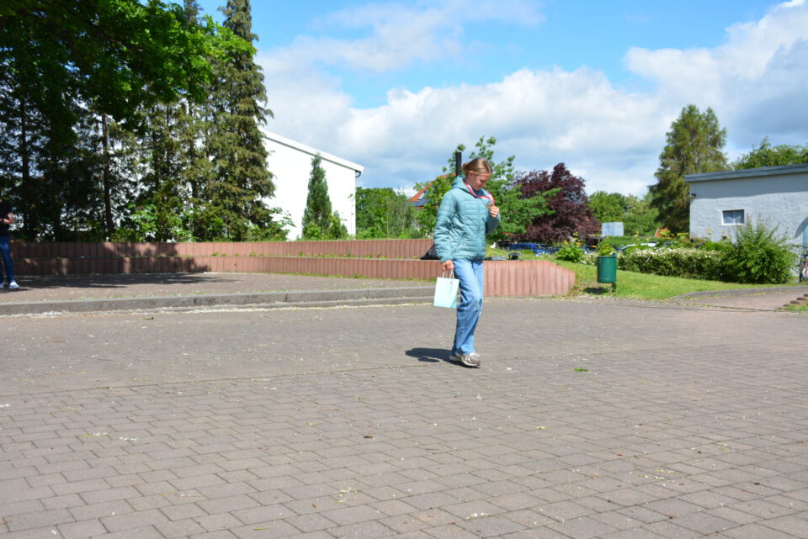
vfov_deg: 36.9
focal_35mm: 36
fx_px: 808
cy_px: 270
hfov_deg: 53.1
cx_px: 404
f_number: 8
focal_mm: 24
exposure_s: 1/250
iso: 100
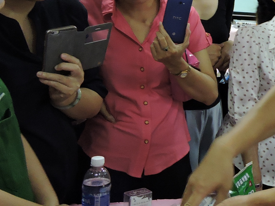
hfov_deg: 22.5
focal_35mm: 75
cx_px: 382
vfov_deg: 19.5
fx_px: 596
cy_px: 47
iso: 400
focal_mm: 4.3
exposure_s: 1/10
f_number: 3.3
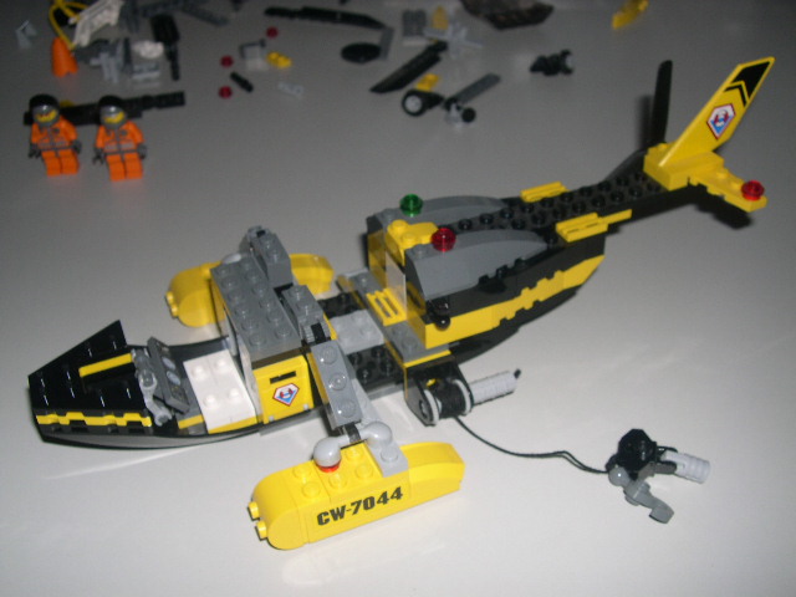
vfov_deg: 37.7
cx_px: 398
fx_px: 874
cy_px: 298
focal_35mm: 38
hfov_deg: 49.0
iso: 100
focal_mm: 8
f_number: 7.6
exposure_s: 1/60
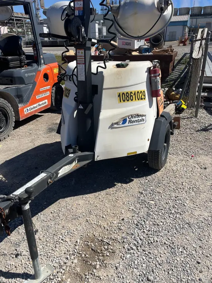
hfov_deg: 53.1
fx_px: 212
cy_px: 142
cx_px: 106
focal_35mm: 26
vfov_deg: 67.3
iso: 32
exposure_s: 1/4831
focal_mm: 4.2
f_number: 1.6
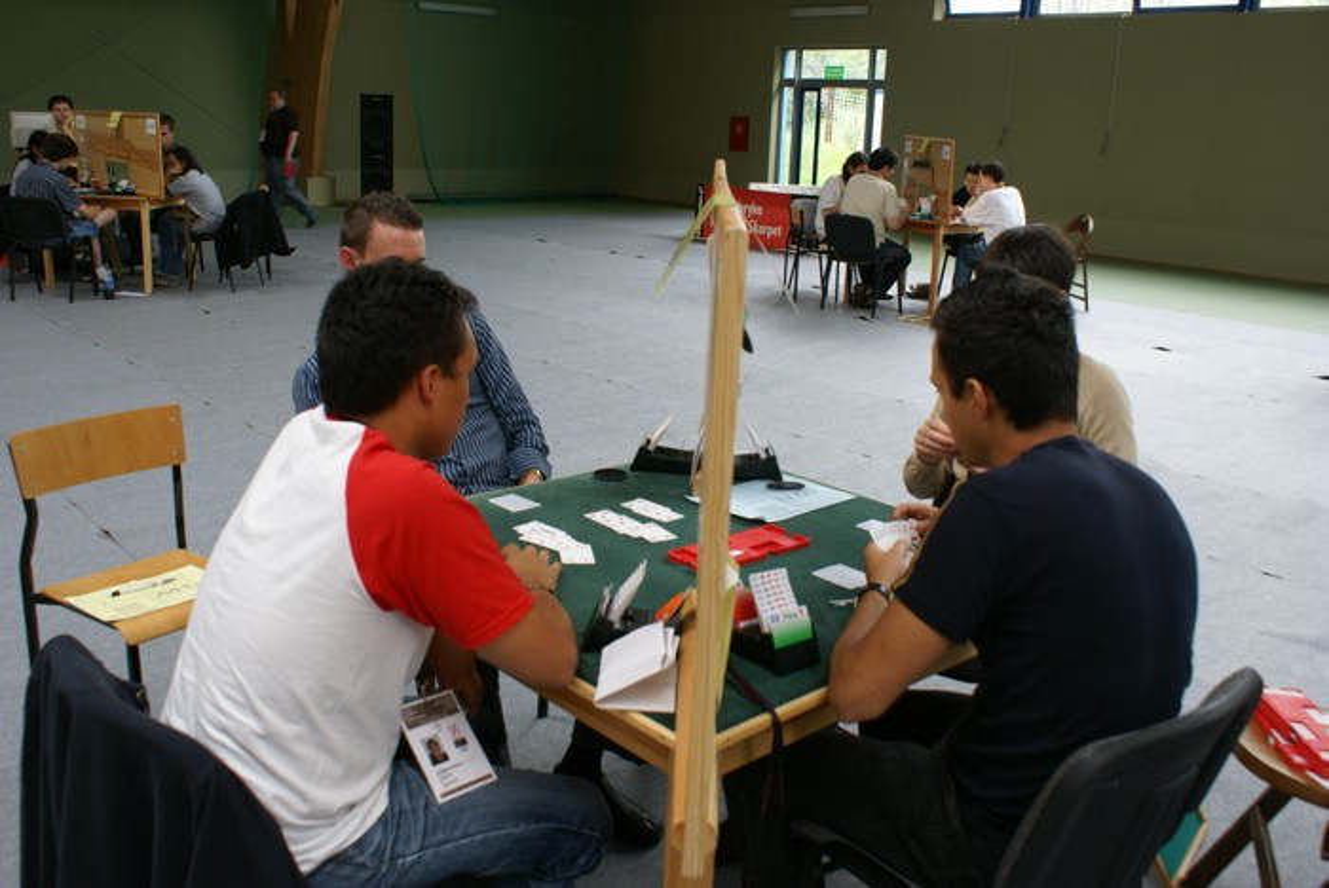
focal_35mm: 30
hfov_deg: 61.9
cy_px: 444
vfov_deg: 43.7
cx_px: 664
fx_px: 1108
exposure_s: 1/30
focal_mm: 20
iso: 200
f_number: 5.6
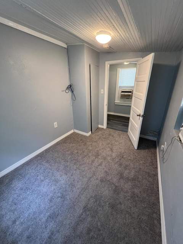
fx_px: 92
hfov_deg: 89.9
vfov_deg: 106.2
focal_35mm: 13
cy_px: 122
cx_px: 92
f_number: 1.8
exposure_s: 1/60
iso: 250
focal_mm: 1.57
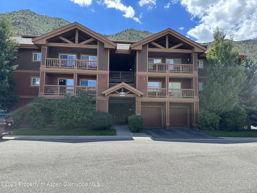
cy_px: 96
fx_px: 178
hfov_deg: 71.6
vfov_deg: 56.8
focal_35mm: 24
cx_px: 128
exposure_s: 1/2353
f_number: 1.78
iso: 80
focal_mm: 6.86
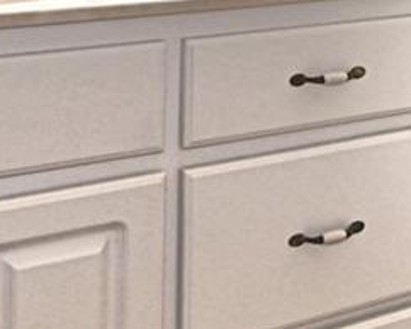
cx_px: 583
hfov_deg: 18.6
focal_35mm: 93
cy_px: -156
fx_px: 1132
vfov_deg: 15.4
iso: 200
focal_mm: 10
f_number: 4.5
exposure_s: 1/30
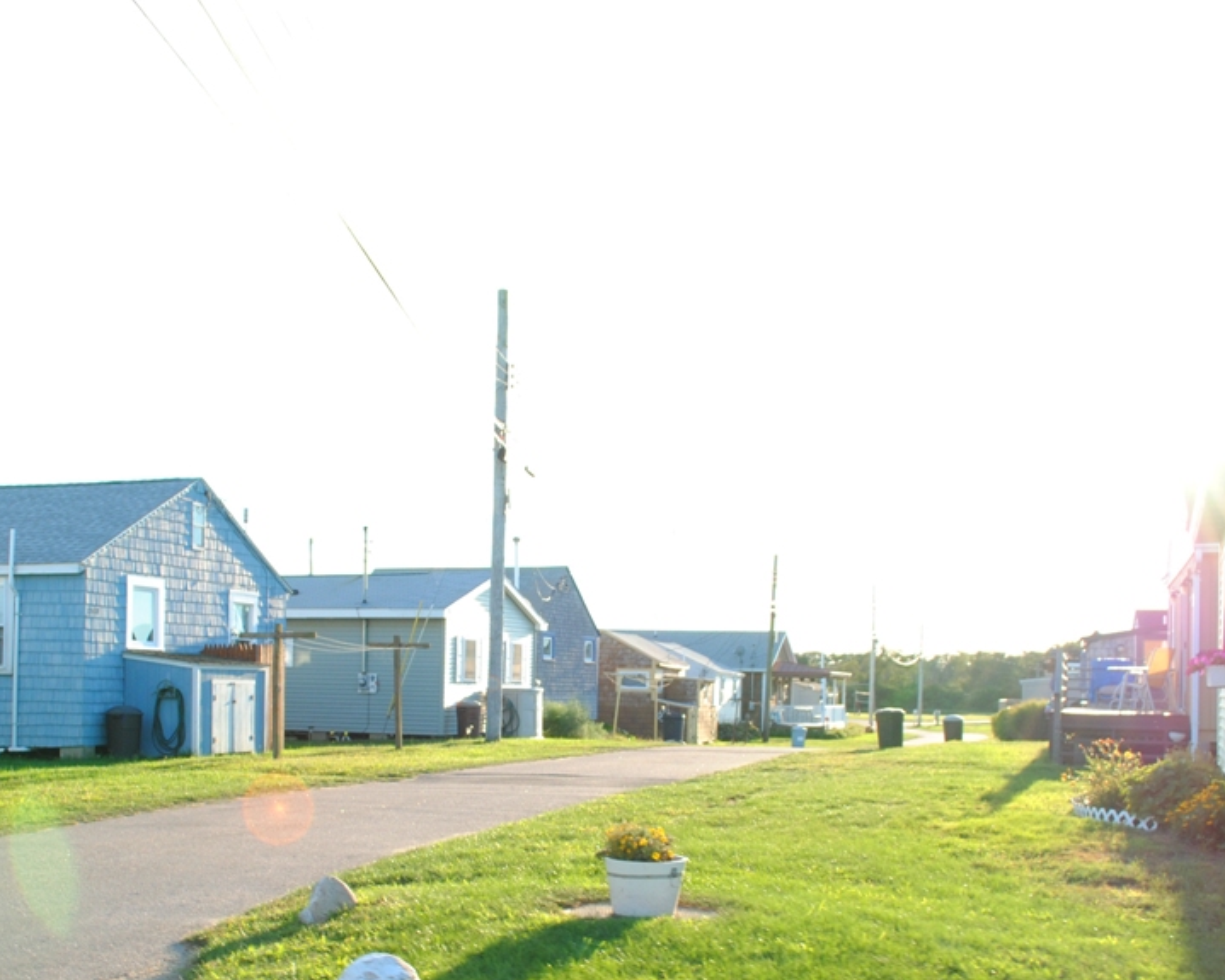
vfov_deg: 36.1
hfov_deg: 44.7
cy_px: 649
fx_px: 1486
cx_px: 550
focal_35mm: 41
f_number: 4.5
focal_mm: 18
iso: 200
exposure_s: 1/250
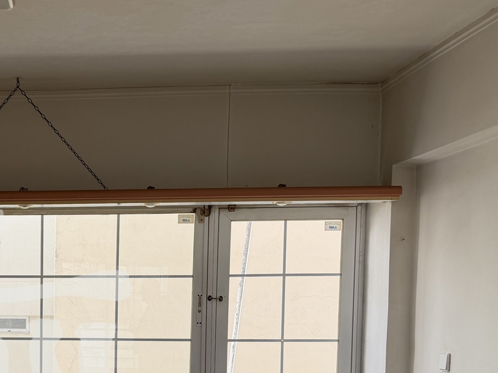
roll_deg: +0.1
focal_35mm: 55
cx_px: 4
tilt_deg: -5.0
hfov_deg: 32.3
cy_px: 349
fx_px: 791
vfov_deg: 25.6
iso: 80
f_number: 1.78
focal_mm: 6.76
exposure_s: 1/501
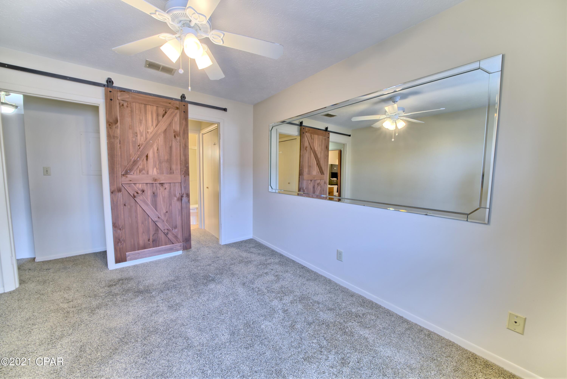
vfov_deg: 90.0
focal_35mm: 12
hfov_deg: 112.6
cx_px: 284
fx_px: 189
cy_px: 190
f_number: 22
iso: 200
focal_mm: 12
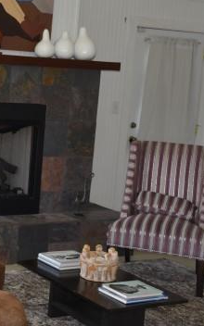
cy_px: 148
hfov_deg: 16.3
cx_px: -73
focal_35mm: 75
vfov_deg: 27.5
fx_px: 667
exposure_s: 1/125
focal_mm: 24
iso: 320
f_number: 3.8
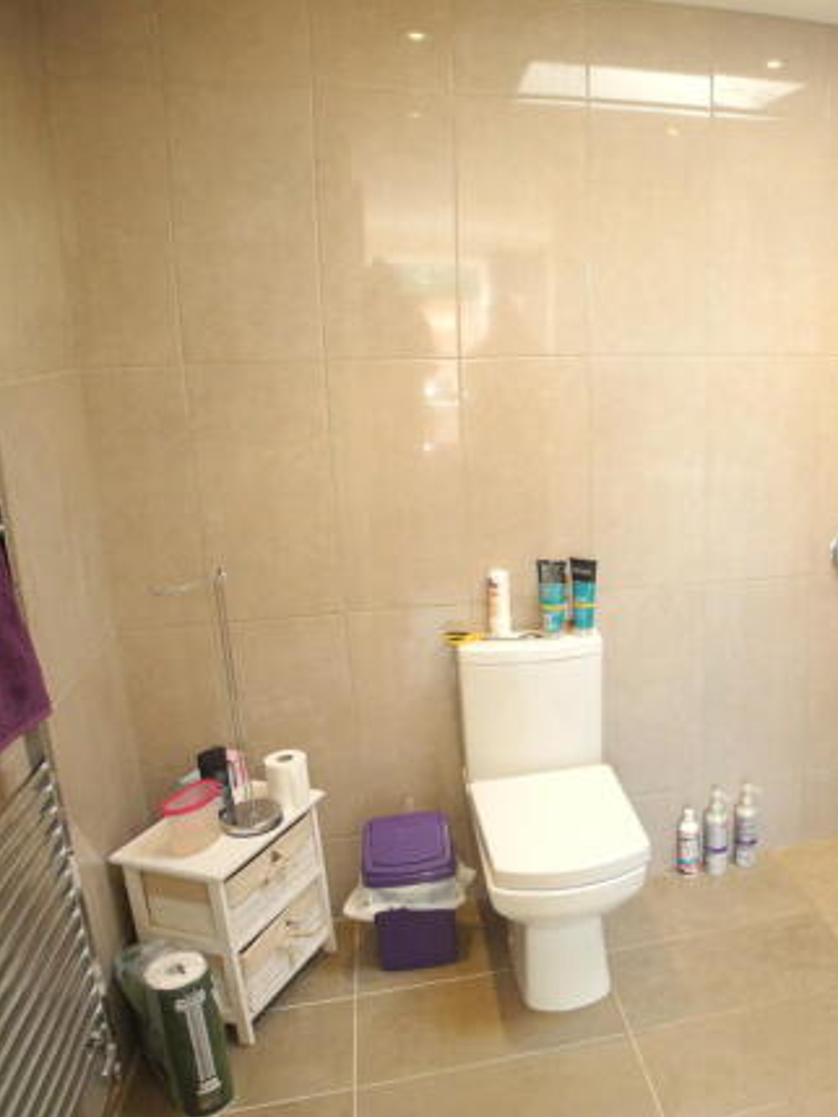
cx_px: 756
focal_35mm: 38
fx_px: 1226
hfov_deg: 35.5
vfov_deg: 49.0
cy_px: 561
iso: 285
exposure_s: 1/30
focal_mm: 6
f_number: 2.8
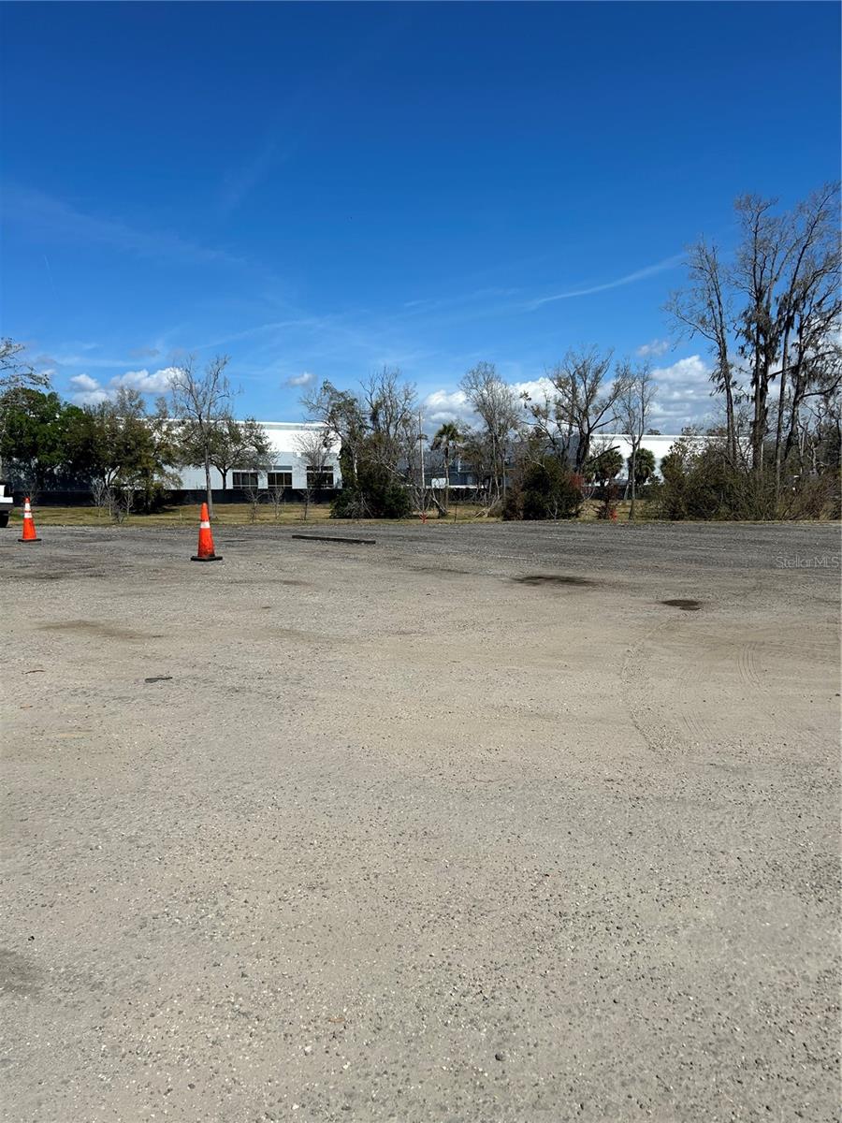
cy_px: 562
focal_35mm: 26
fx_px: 843
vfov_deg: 67.3
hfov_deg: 53.1
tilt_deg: -5.2
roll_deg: +1.6
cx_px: 421
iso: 50
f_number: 1.5
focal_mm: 5.7
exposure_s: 1/7463
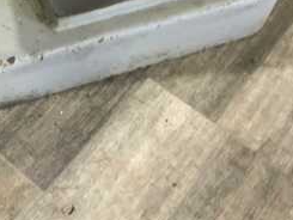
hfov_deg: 26.2
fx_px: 601
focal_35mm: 71
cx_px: 10
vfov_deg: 20.4
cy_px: 36
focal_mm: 3
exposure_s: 1/60
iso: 200
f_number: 1.8
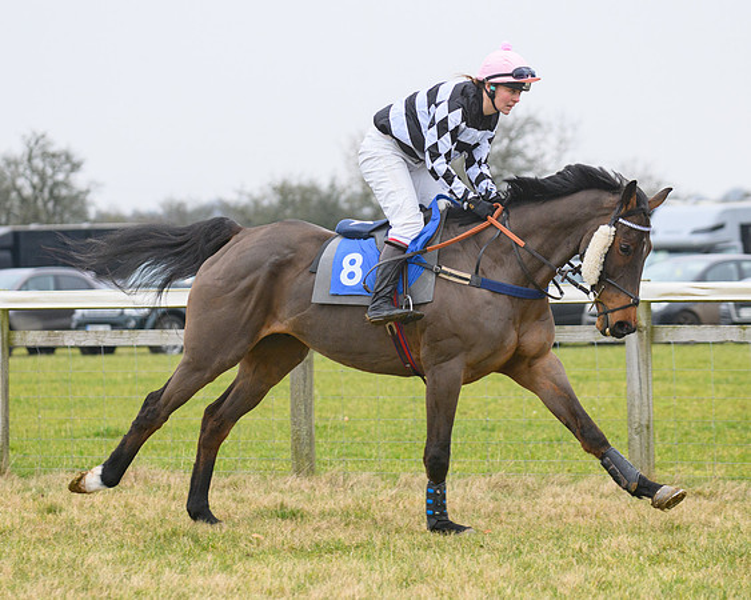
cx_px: 354
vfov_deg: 8.0
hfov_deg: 10.1
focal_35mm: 192
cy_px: 290
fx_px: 4270
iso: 1250
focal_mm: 140
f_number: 5
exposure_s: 1/1250
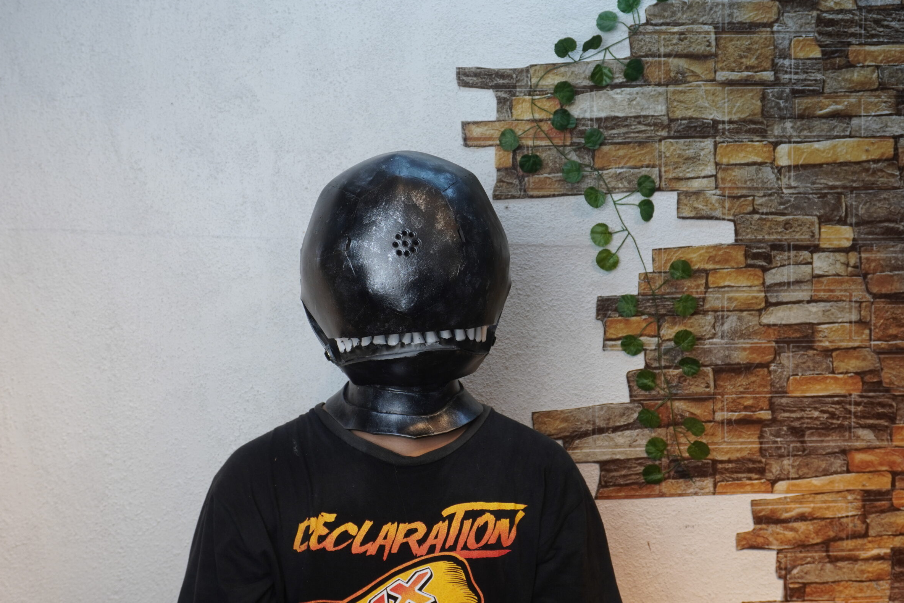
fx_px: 1018
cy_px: 281
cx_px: 456
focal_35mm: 41
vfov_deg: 33.0
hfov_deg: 47.9
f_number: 6.3
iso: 250
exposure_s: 1/30
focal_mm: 25
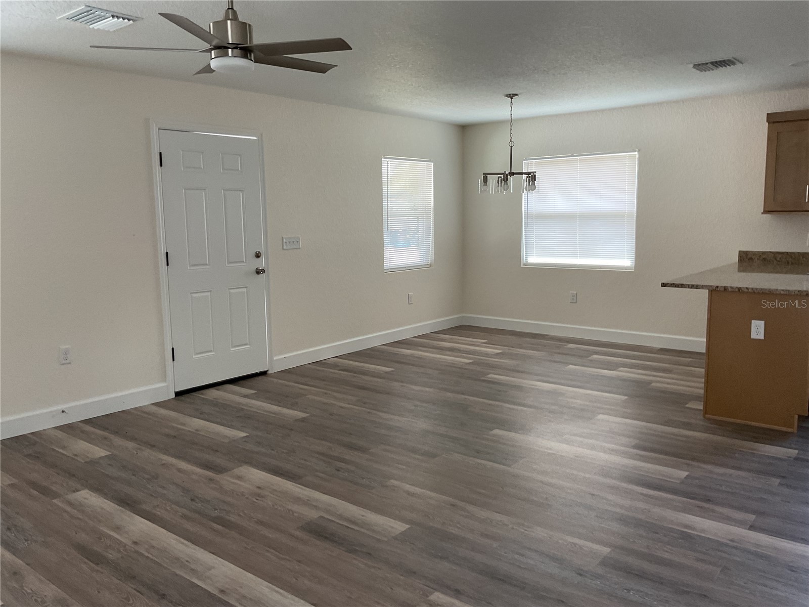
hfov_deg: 61.7
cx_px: 404
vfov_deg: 48.2
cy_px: 304
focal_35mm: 29
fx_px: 678
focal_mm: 3
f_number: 1.8
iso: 80
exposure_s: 1/60
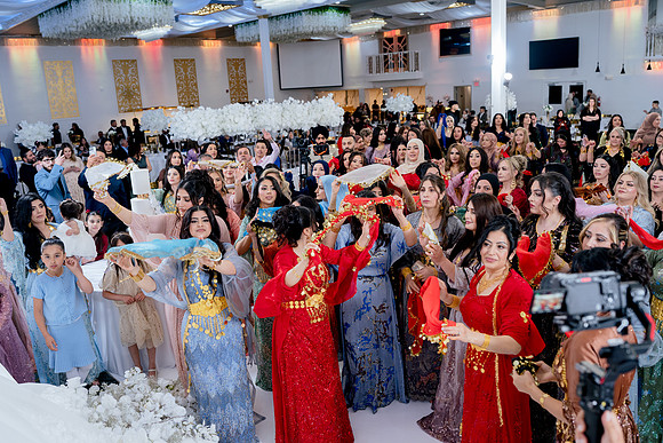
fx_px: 516
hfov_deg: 65.5
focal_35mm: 28
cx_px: 332
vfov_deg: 46.4
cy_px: 222
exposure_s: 1/160
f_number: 2.8
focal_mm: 28
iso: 800
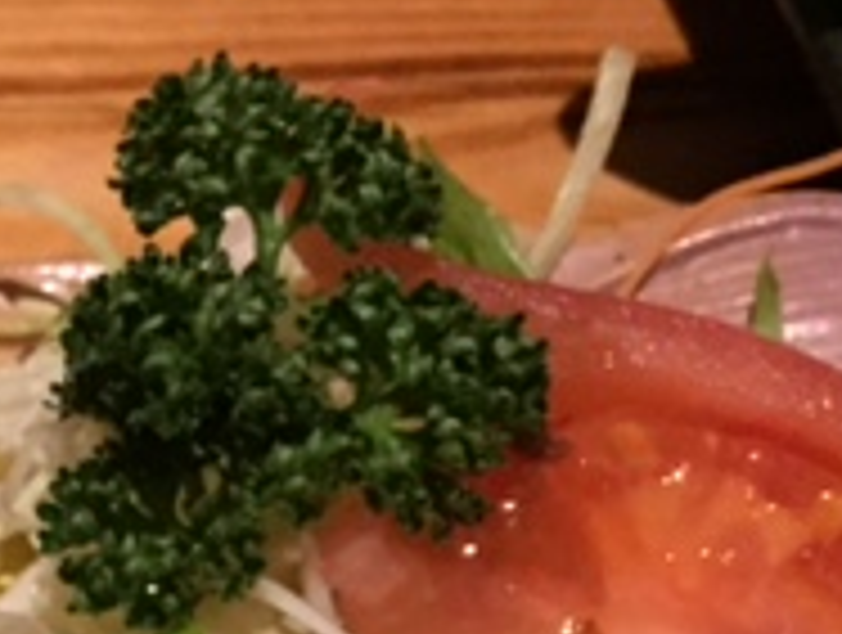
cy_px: 926
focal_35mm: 99
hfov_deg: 18.4
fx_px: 2413
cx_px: -252
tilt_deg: -57.8
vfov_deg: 14.1
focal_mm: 4.15
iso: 500
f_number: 2.2
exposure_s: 1/15
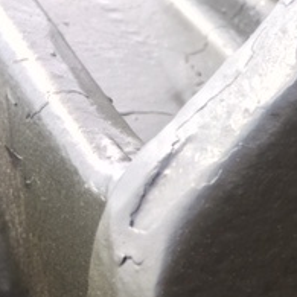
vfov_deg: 20.1
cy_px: 283
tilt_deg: -29.5
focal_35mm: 84
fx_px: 815
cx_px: 436
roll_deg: +21.0
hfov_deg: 18.5
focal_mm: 4.15
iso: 32
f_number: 2.2
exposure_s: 1/293
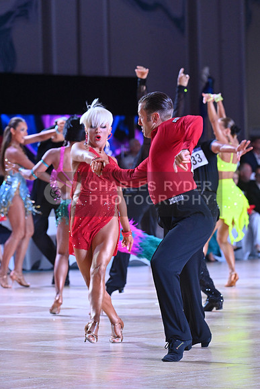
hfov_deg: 7.2
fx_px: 2057
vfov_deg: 10.8
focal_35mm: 190
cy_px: 194
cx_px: 130
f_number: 8
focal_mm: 190
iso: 4000
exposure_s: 1/400
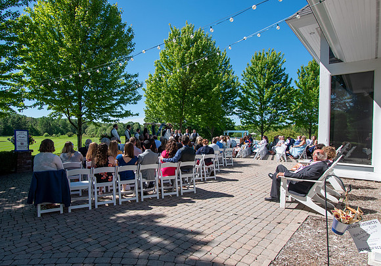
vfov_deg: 59.9
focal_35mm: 21
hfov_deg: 79.0
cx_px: 169
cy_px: 142
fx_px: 230
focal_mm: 13
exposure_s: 1/320
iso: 200
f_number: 9
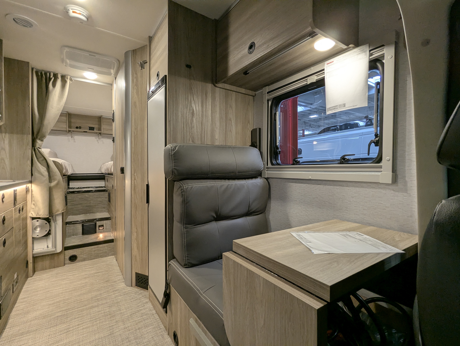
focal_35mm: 16
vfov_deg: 78.2
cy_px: 173
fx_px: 213
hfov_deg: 94.4
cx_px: 230
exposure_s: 1/51.1
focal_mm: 2.35
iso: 146
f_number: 2.2
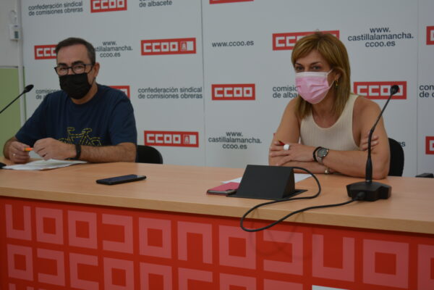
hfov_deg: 35.1
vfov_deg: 23.8
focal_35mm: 57
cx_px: 217
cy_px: 145
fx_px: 687
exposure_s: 1/30
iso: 100
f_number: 4.8
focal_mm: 38
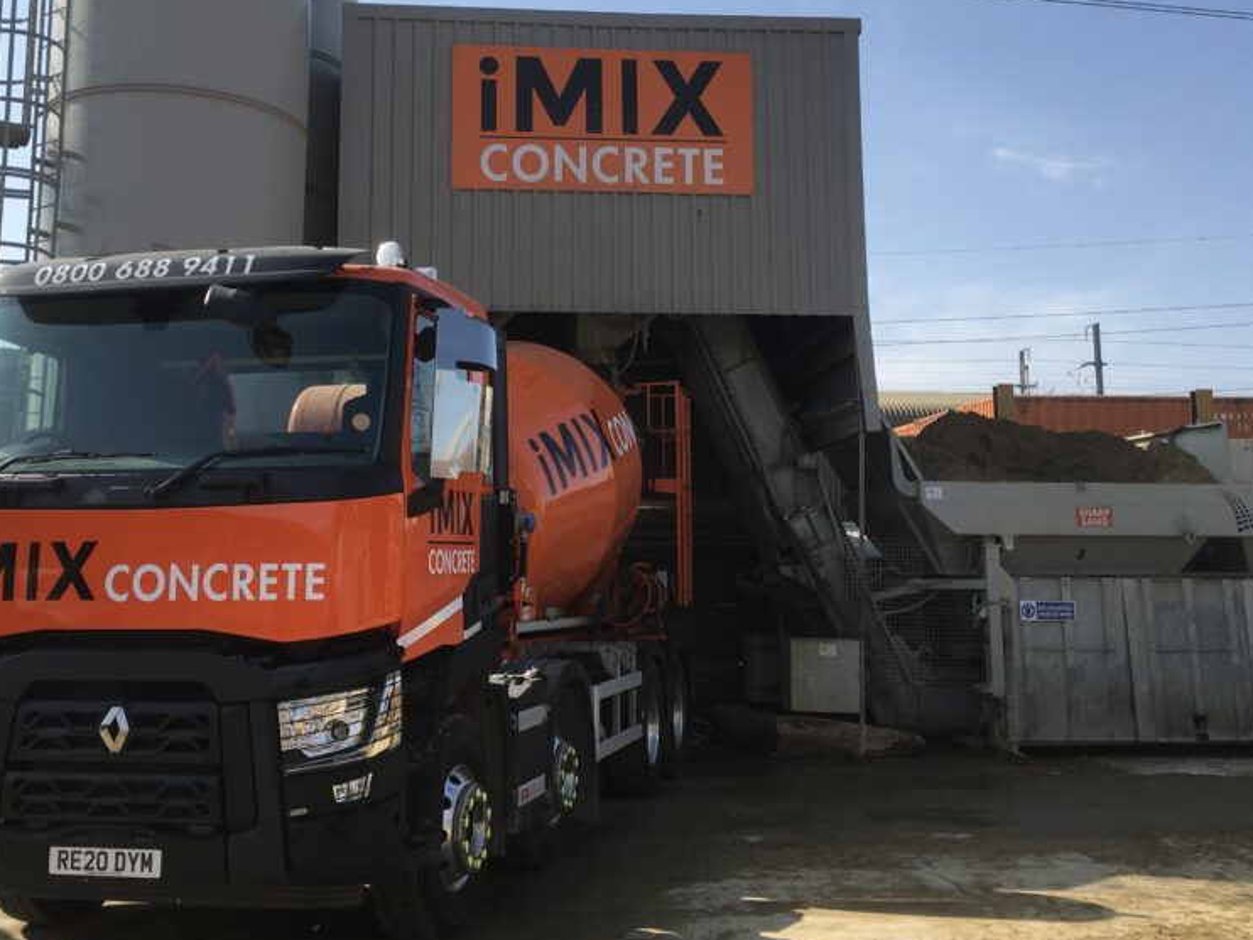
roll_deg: +0.5
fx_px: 1448
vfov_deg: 35.8
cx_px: 561
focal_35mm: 40
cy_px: 371
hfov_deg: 46.7
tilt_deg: +10.0
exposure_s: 1/1221
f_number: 2.2
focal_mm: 4.15
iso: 25
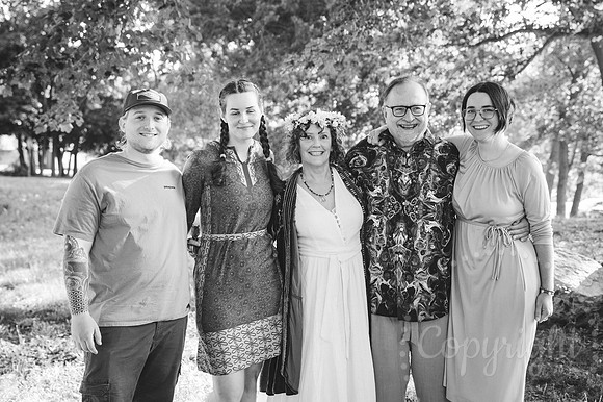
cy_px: 201
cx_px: 302
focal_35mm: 48
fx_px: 804
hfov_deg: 41.1
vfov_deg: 28.0
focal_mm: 48
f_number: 4
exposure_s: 1/320
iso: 1000
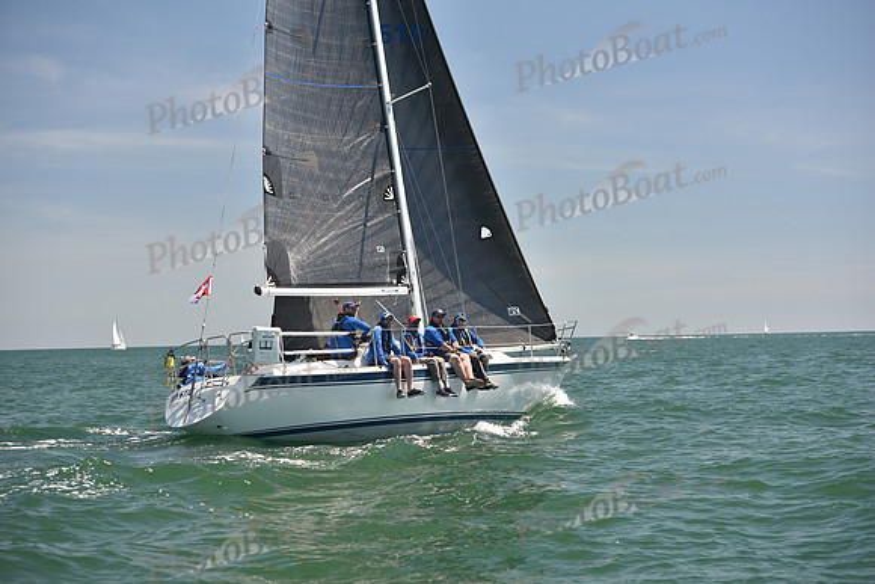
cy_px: 292
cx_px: 438
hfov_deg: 28.8
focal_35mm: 70
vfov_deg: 19.5
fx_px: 1702
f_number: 4
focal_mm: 70
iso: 250
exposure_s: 1/800
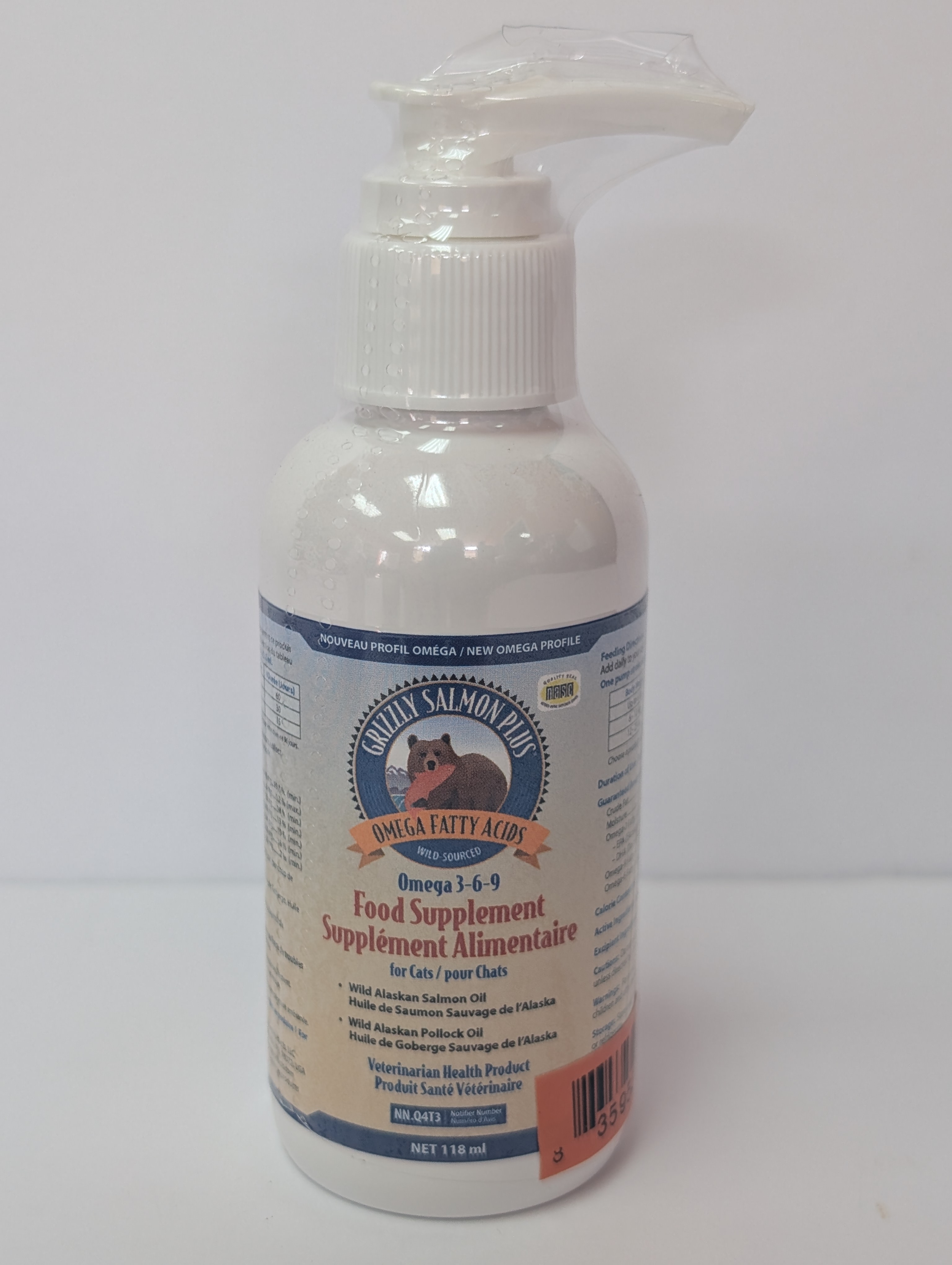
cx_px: 476
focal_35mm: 49
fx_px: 1792
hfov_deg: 29.7
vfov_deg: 38.9
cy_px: 632
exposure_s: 1/24
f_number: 1.68
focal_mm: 6.9
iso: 39
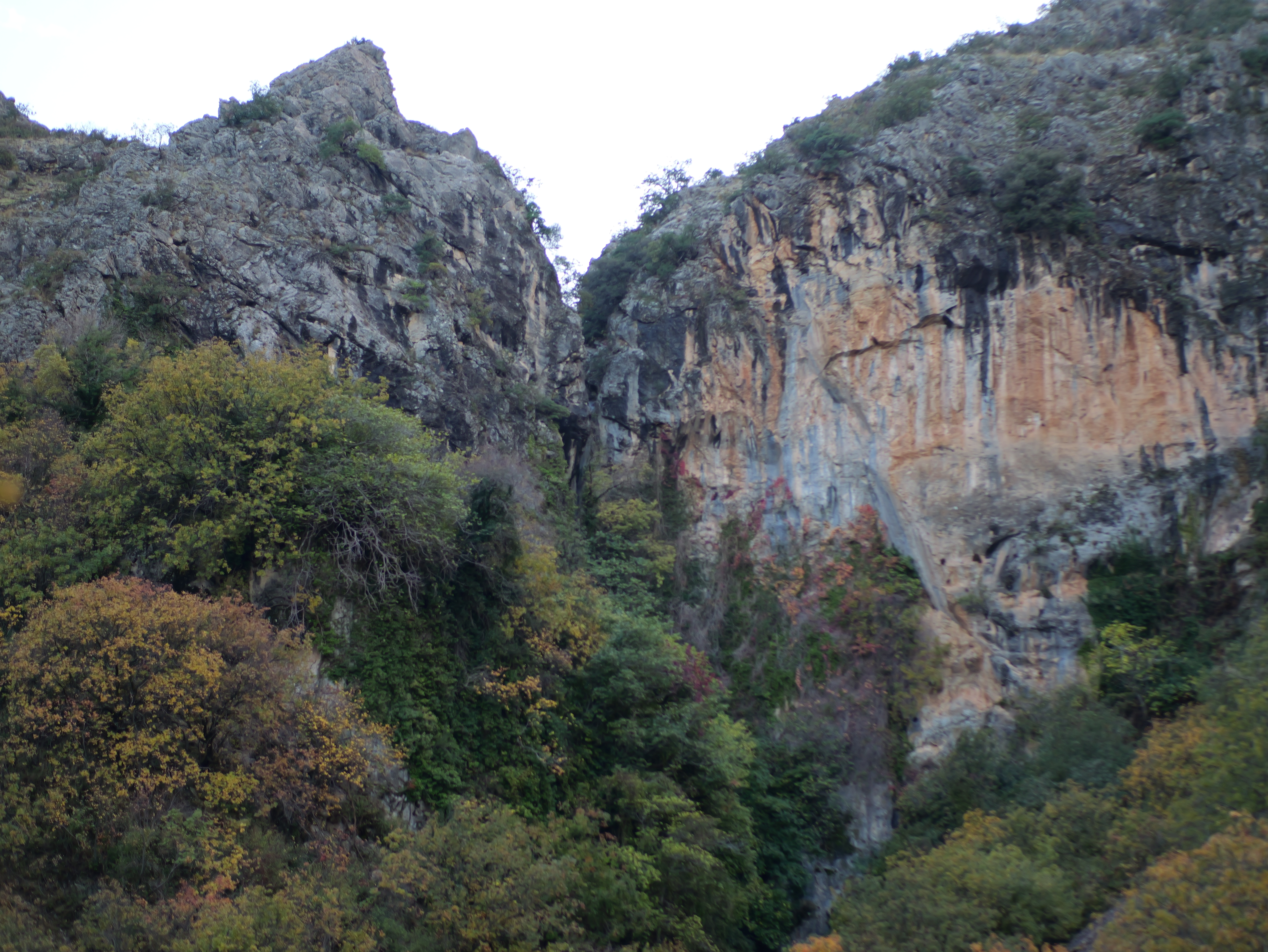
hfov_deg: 38.2
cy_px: 476
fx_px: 1832
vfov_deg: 29.1
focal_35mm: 50
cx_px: 634
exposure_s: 1/160
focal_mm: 25
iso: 100
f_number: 2
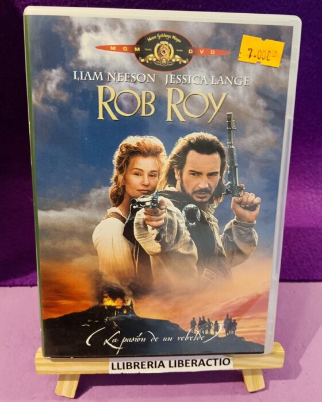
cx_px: 163
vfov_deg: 60.3
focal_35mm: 29
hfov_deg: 50.0
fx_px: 345
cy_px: 183
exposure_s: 1/33.3
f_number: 1.8
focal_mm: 3.96
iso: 1112
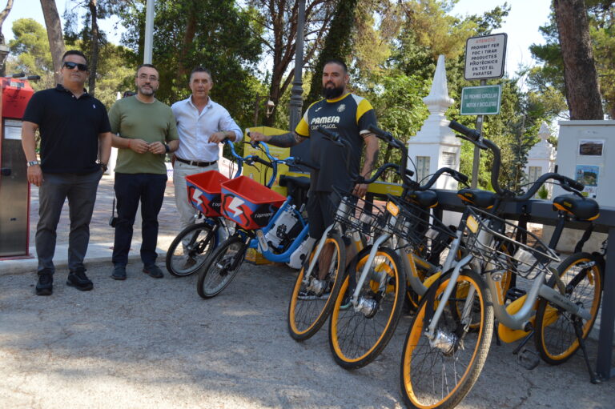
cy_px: 204
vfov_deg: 45.6
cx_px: 308
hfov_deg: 64.6
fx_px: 487
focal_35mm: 28
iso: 100
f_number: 5.6
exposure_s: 1/125
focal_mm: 19
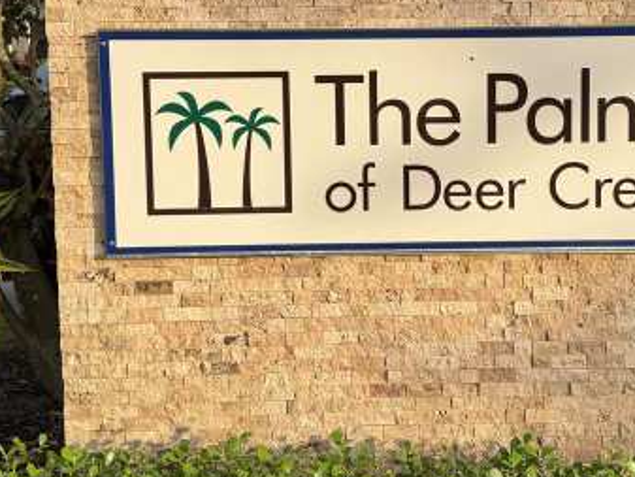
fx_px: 1046
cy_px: 130
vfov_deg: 25.4
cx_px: 431
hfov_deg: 33.4
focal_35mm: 57
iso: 80
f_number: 1.78
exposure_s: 1/1980
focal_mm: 6.76
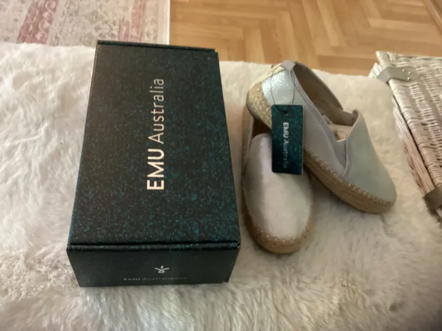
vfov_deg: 45.4
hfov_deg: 58.4
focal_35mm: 31
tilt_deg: -53.7
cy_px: 166
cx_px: 221
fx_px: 396
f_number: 2.4
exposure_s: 1/25
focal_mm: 3.3
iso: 640
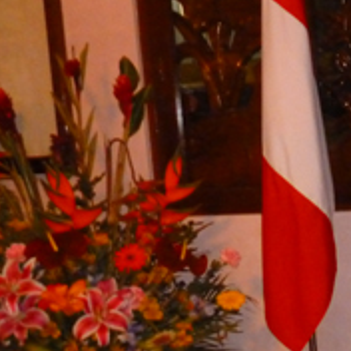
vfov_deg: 22.8
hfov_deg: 19.8
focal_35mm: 76
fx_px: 872
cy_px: 188
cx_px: 521
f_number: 3.1
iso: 800
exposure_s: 1/15
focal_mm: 5
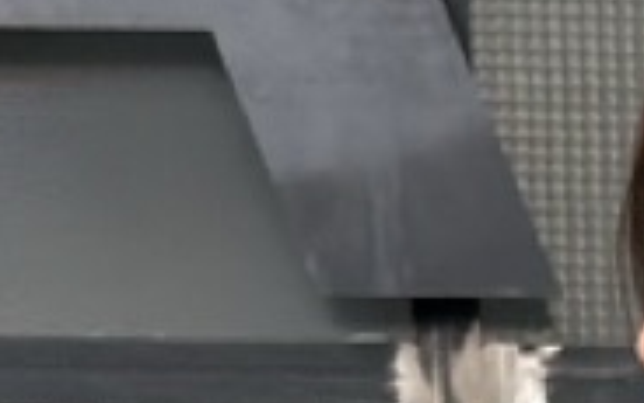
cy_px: 2162
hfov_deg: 5.9
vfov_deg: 3.4
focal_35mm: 354
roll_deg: +0.4
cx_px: 976
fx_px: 6213
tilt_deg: -4.3
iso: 250
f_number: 1.78
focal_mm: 6.76
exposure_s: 1/121
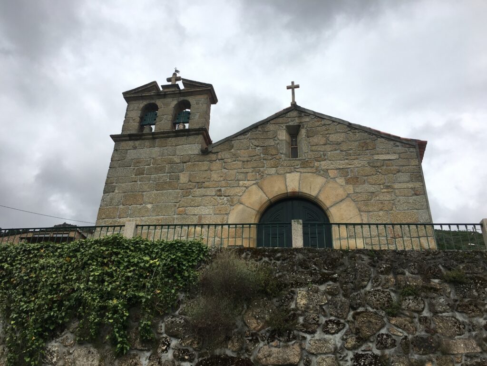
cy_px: 183
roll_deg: -3.0
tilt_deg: +30.1
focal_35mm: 29
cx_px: 244
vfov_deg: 48.2
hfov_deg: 61.7
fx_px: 408
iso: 25
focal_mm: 4.15
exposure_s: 1/1637
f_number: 2.2
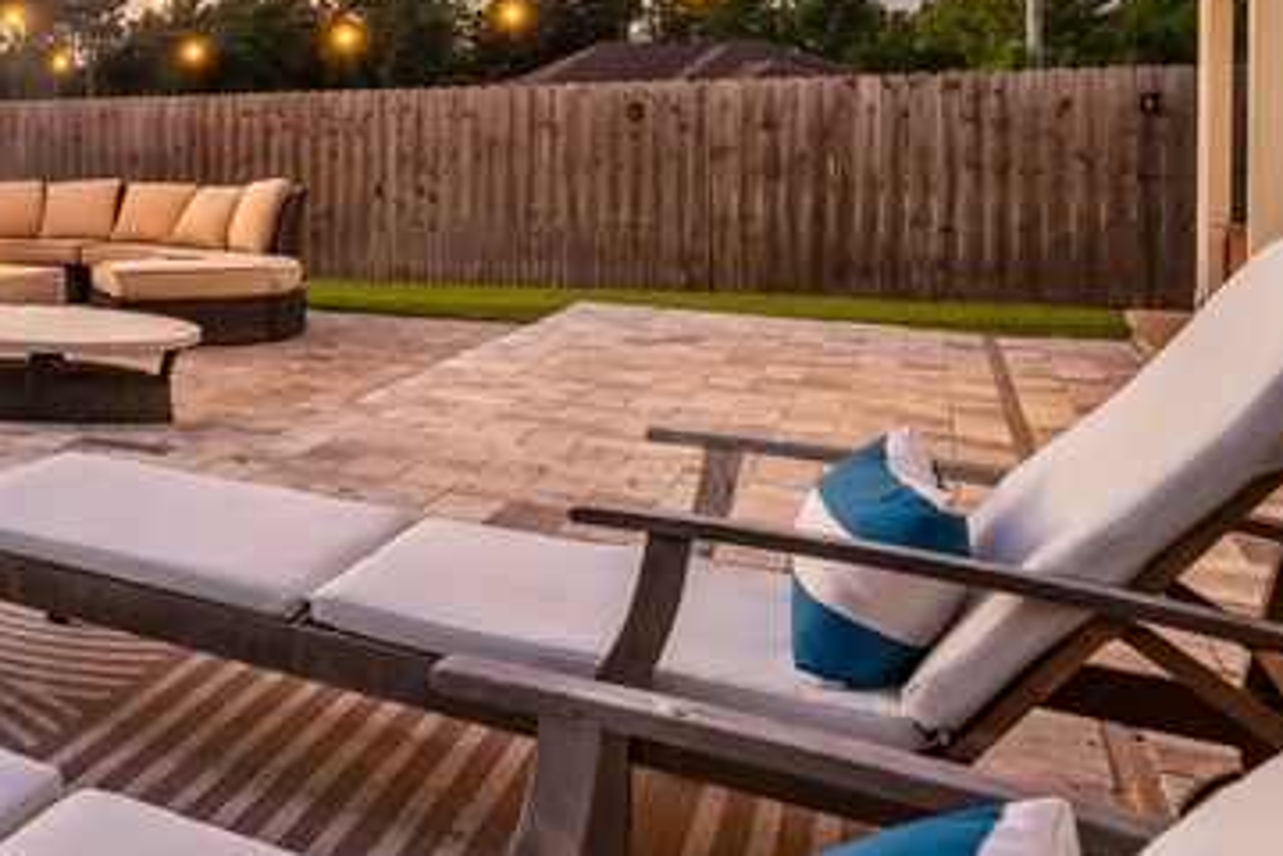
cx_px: -431
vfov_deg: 34.2
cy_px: 109
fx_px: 1319
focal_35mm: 37
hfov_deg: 34.3
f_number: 7.1
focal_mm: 13
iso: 125
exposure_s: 1/1.67
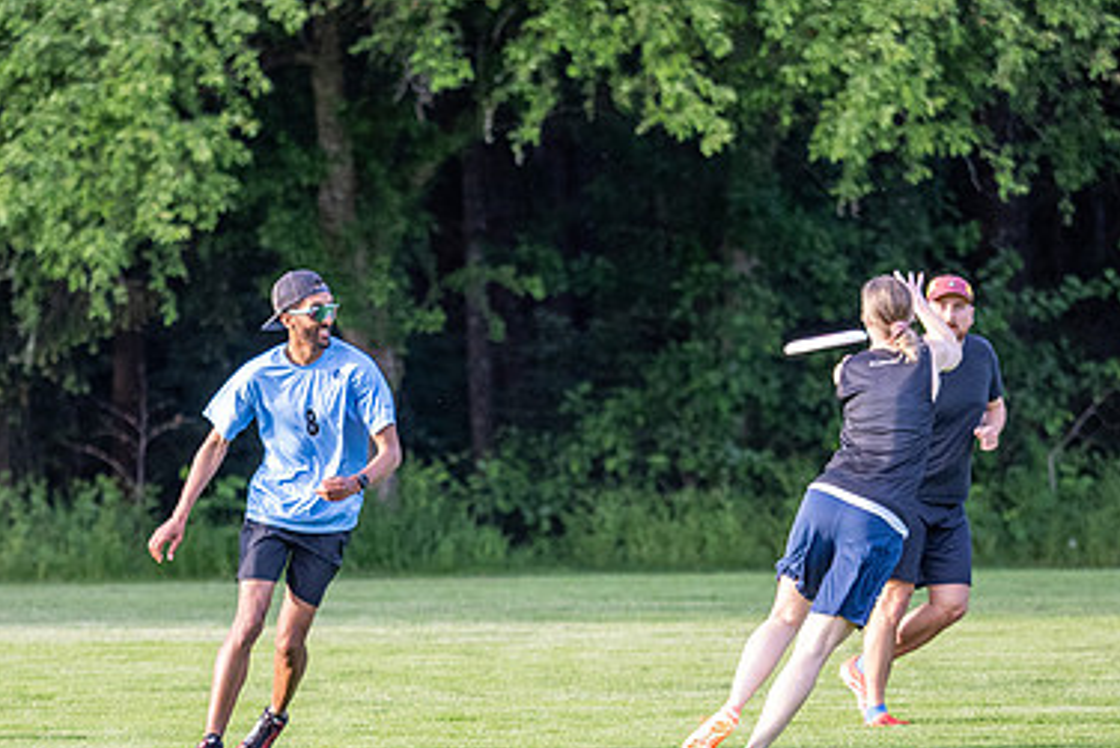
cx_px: 396
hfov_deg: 4.3
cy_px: 503
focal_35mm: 481
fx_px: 14969
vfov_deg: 2.9
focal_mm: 150
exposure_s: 1/1000
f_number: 2.8
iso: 1000
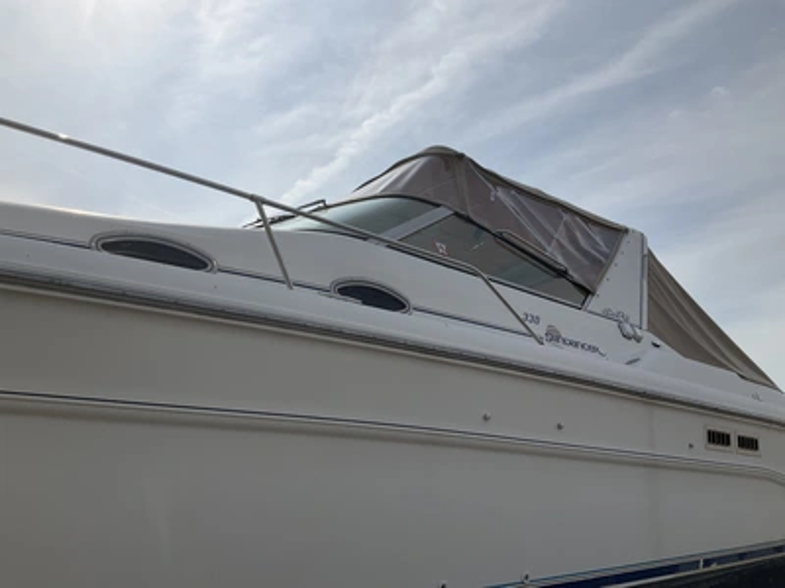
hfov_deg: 61.7
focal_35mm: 29
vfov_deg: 48.2
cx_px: 392
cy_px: 294
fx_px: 658
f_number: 1.8
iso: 25
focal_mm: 3
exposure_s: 1/6536
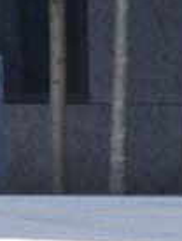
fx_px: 5598
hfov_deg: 1.8
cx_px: -523
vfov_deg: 2.5
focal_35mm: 801
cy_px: -145
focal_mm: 120
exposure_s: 1/160
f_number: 6.3
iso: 250
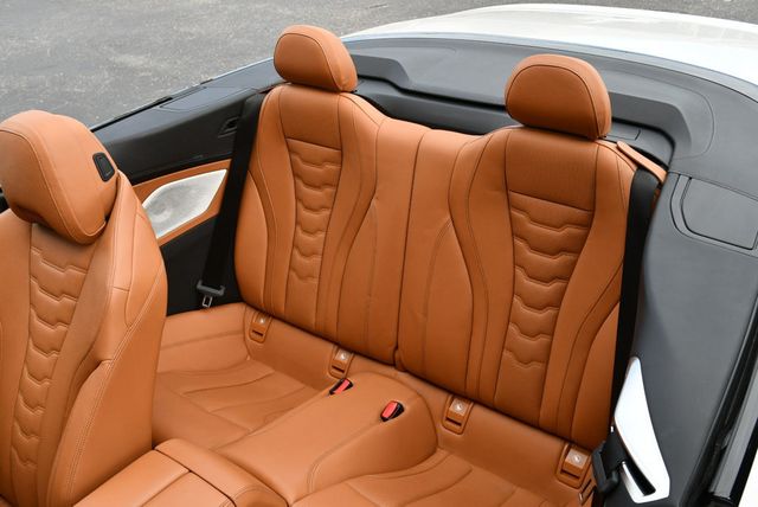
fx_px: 759
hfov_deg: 53.1
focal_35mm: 36
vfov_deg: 36.9
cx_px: 379
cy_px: 254
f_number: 5.6
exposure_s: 1/250
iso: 200
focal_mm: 18
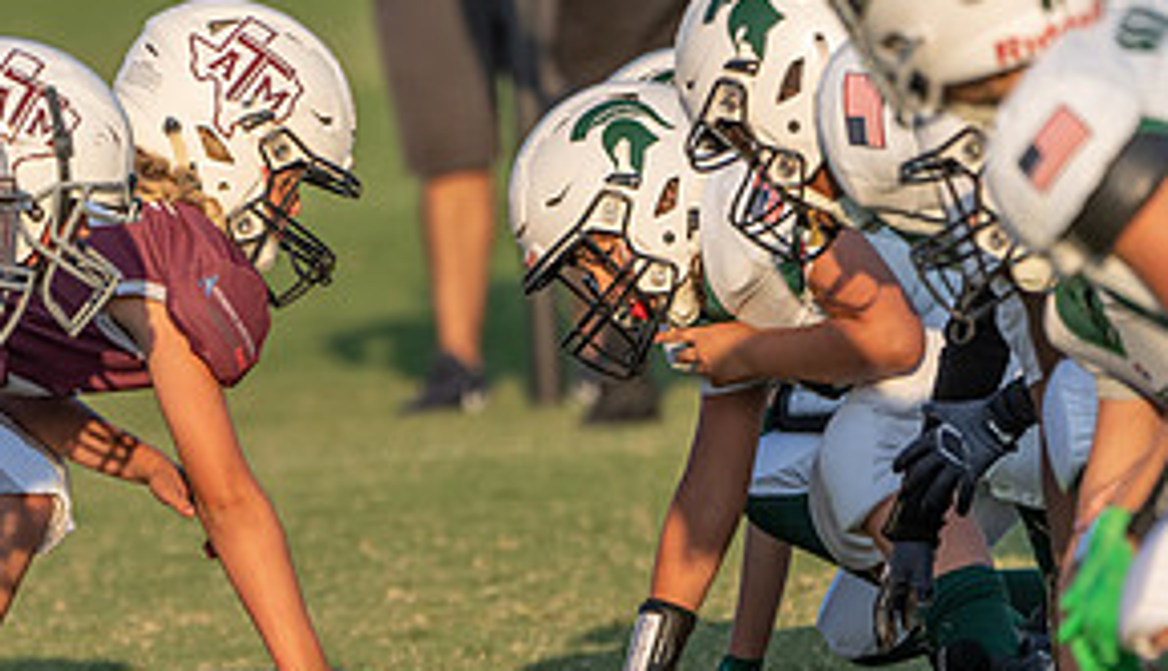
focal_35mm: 910
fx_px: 28328
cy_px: 480
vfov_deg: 1.4
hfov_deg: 2.4
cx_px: 474
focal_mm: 400
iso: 400
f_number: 5.6
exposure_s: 1/1250
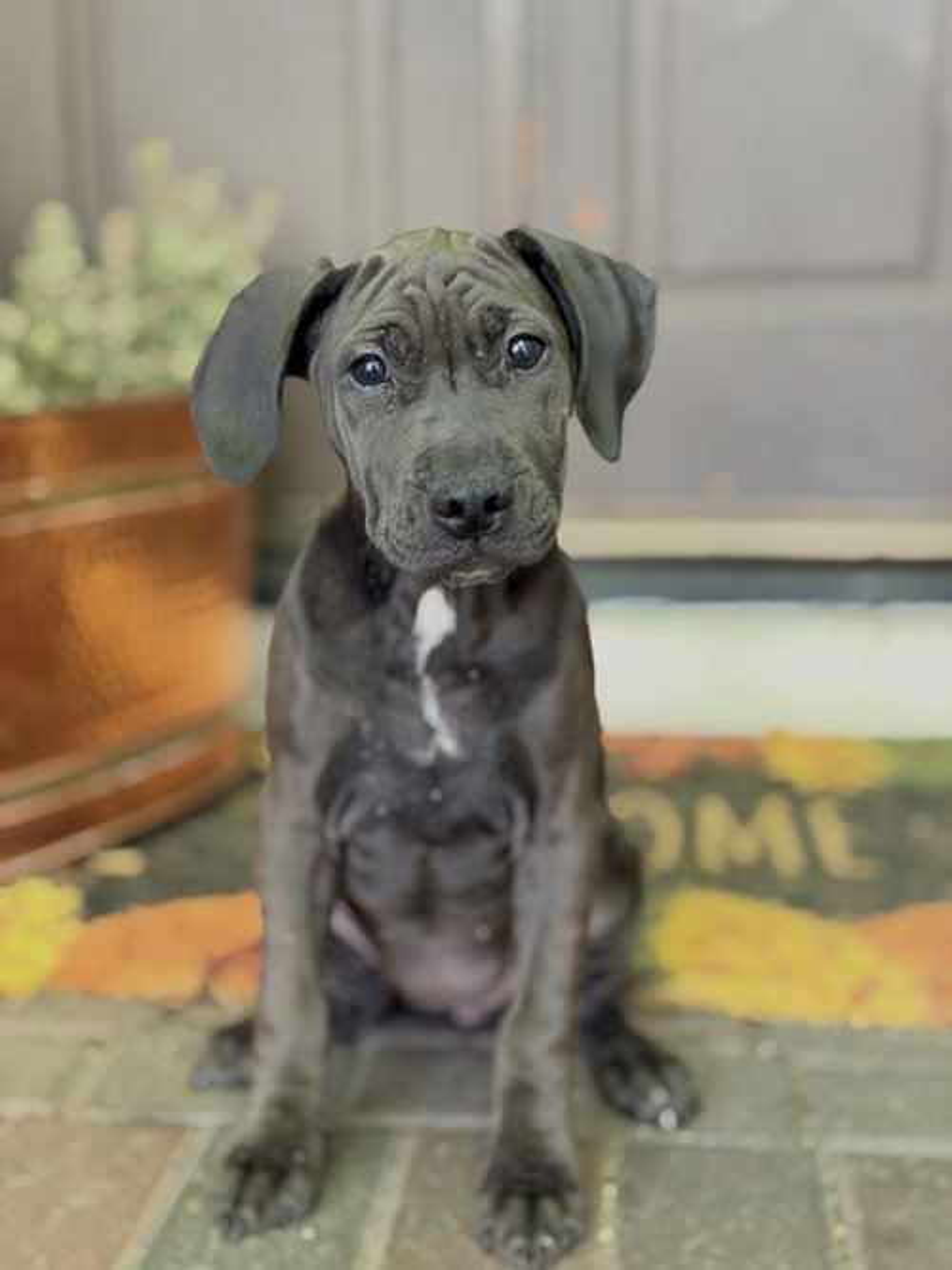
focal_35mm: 48
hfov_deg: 30.3
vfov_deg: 39.7
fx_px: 1761
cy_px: 635
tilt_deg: -11.9
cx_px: 476
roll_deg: -0.1
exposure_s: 1/60
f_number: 1.78
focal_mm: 6.76
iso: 250
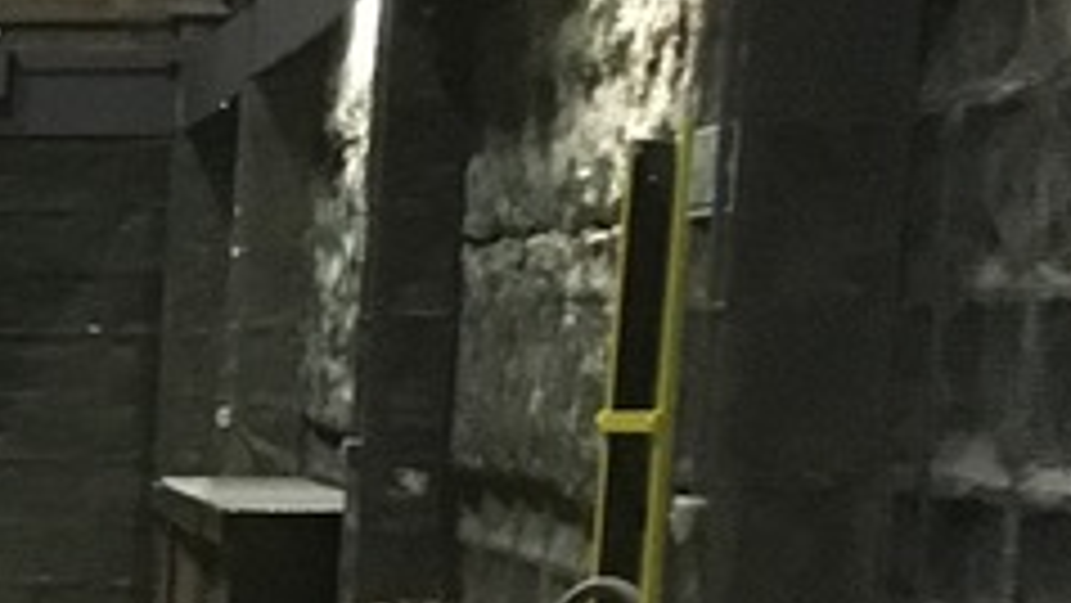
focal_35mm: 170
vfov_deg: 7.0
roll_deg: +0.8
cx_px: -1274
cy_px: 1053
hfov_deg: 11.1
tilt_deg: -8.6
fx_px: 4829
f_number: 2.2
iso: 200
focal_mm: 4.15
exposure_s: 1/17
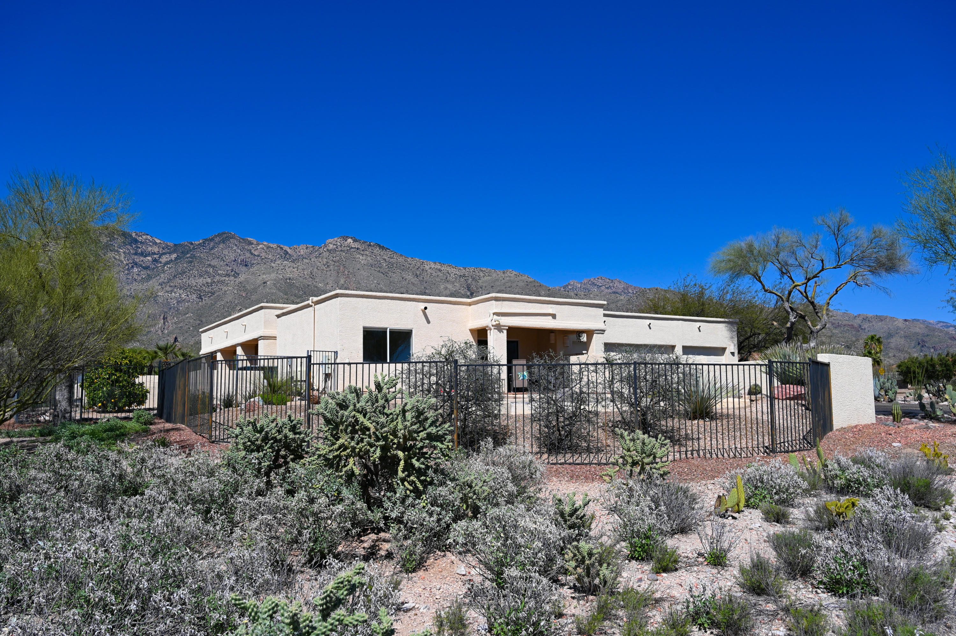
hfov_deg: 61.1
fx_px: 809
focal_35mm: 30
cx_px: 478
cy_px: 318
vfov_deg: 42.9
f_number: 8
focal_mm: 30.5
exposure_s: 1/500
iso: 100
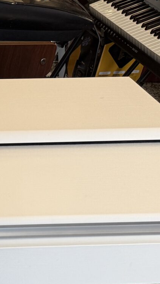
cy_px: 334
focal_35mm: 89
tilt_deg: -41.6
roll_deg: -0.6
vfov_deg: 22.2
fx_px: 671
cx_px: -227
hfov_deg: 11.3
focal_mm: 6.76
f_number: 1.78
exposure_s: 1/100
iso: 100
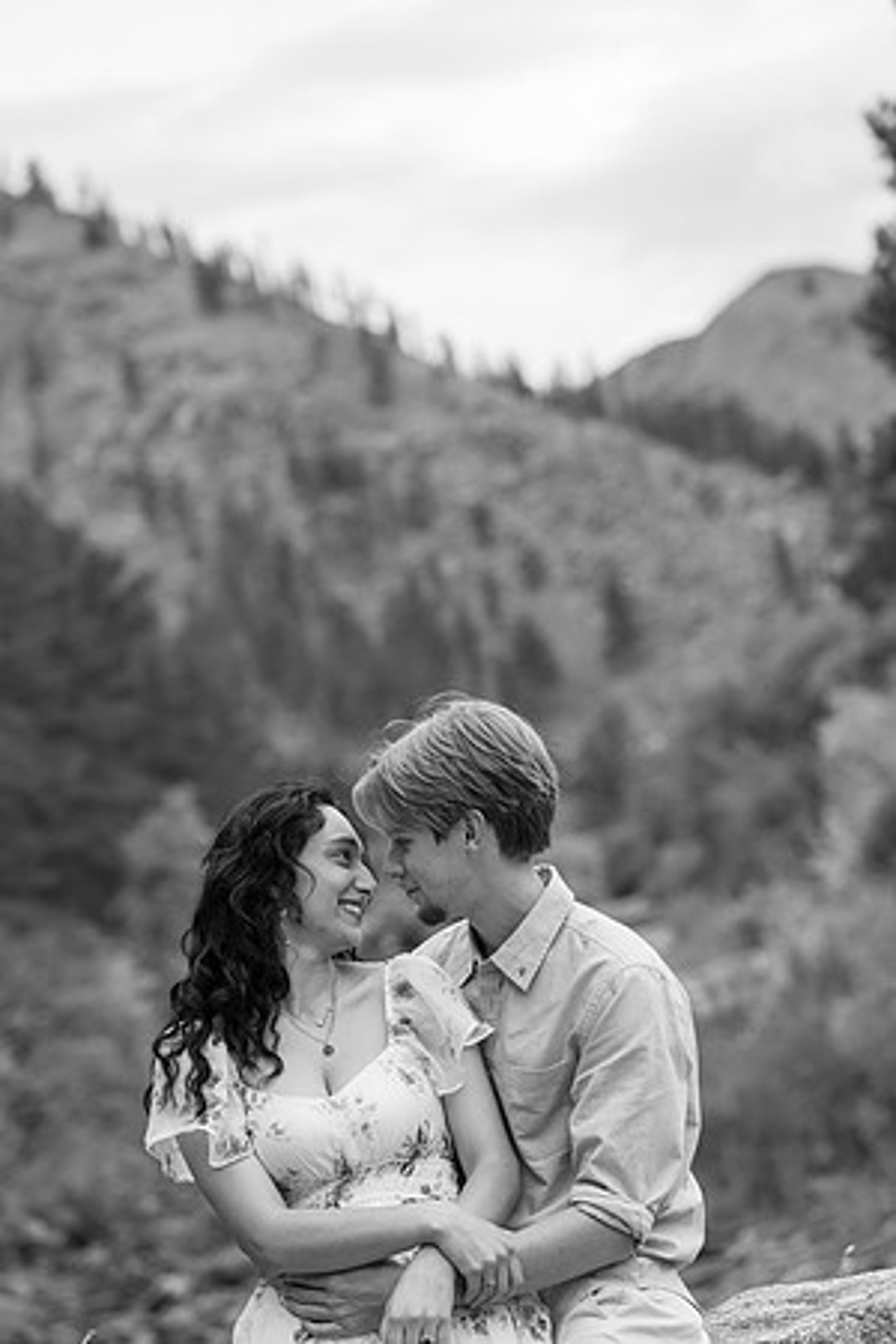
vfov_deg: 21.5
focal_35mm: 95
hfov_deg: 14.4
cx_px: 448
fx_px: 3546
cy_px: 672
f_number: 3.5
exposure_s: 1/250
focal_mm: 95
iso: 320
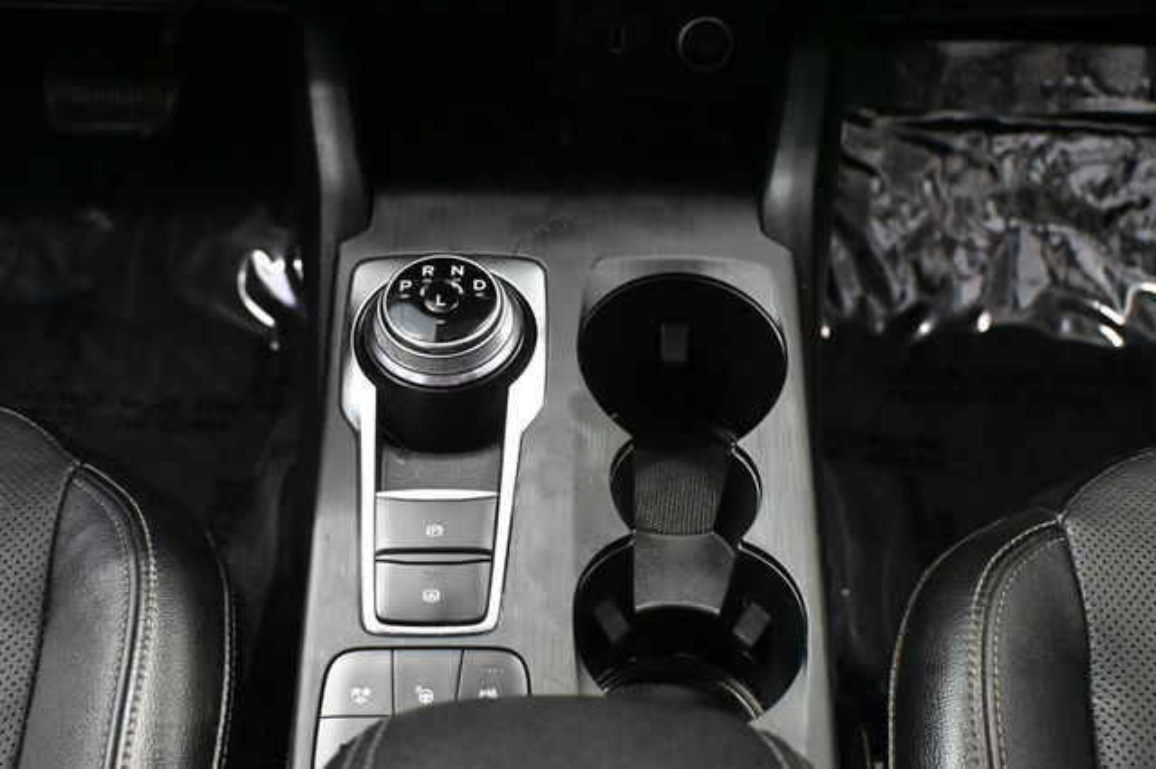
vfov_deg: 27.6
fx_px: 1565
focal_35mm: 49
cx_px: 578
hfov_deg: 40.6
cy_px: 384
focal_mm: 32.5
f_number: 5
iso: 12800
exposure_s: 1/60
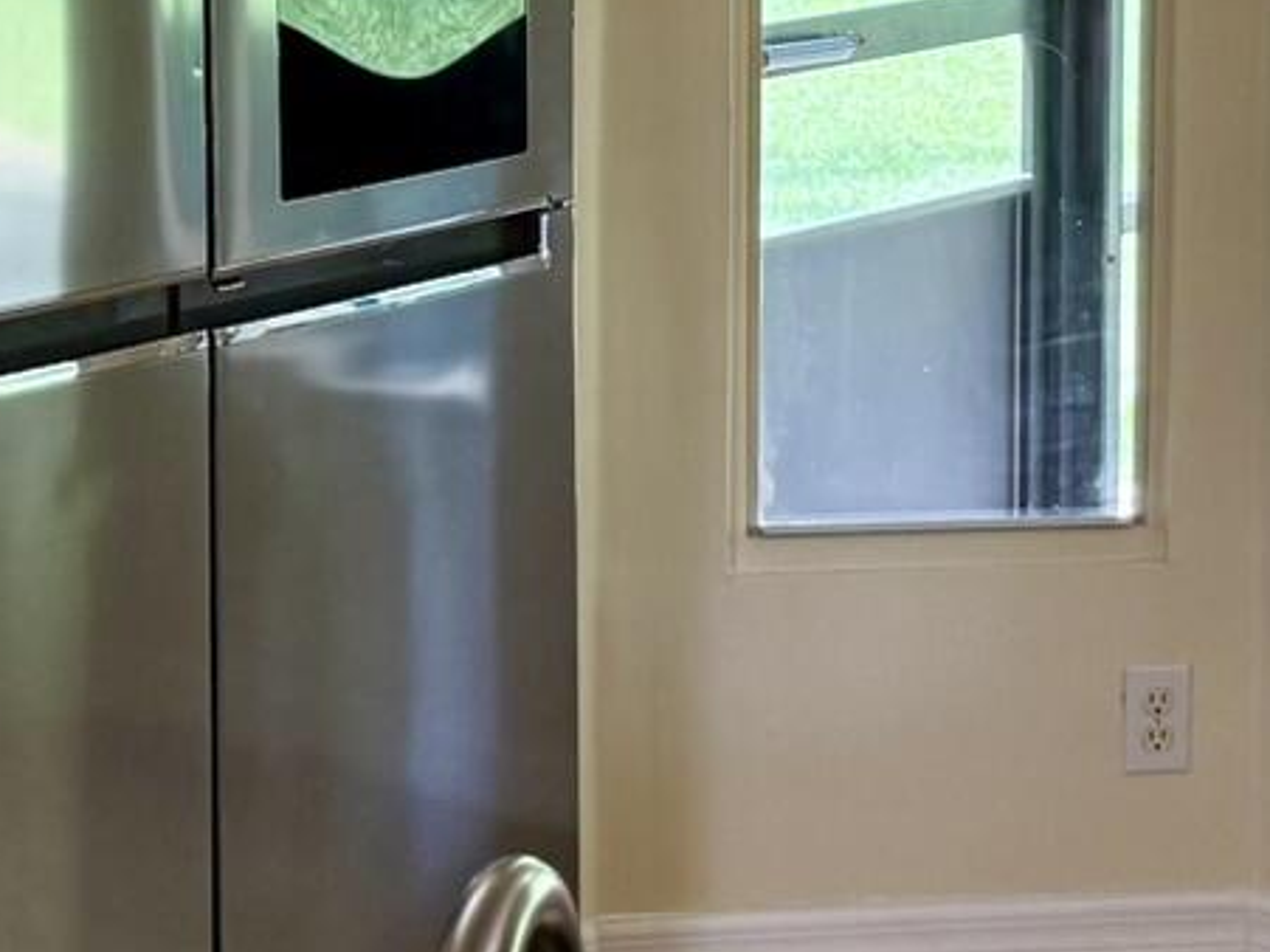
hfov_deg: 18.0
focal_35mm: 109
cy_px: -79
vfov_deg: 13.3
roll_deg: -1.0
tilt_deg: -6.4
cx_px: 766
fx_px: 3998
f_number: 1.78
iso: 200
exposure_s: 1/146
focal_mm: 6.76
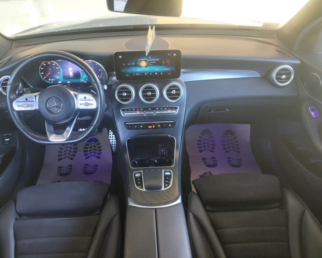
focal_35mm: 27
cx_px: 150
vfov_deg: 53.2
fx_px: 257
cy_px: 125
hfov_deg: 64.0
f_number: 1.8
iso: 320
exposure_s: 1/50
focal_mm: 5.23
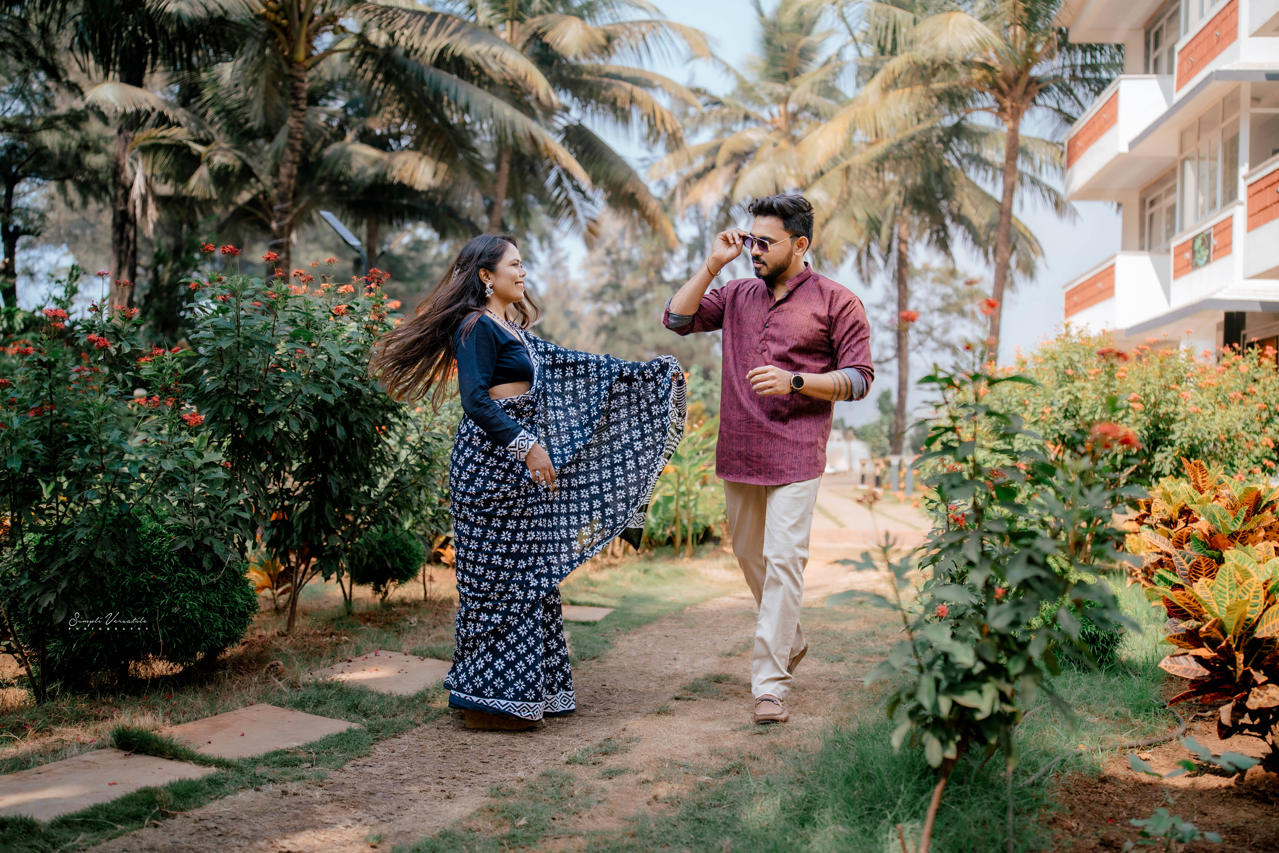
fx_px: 1244
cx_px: 640
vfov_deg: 37.9
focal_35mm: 35
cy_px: 426
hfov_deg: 54.4
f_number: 2
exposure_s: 1/640
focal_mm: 35
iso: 100
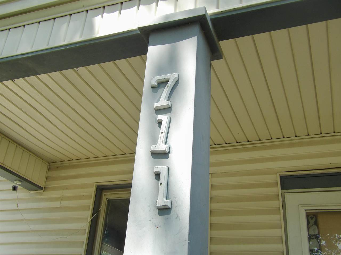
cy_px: 128
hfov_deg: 47.9
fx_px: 384
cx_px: 170
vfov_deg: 36.8
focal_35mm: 39
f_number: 3.7
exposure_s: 1/245
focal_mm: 7
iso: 100
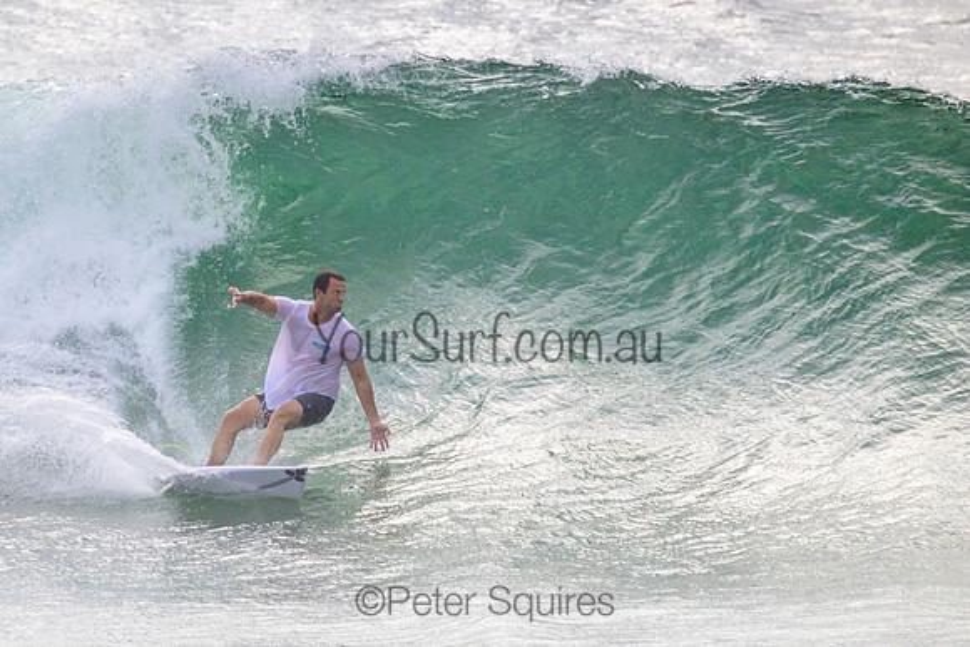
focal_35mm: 1042
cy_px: 368
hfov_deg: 2.0
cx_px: 387
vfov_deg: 1.3
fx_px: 28077
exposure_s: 1/2000
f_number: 11
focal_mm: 800
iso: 1250
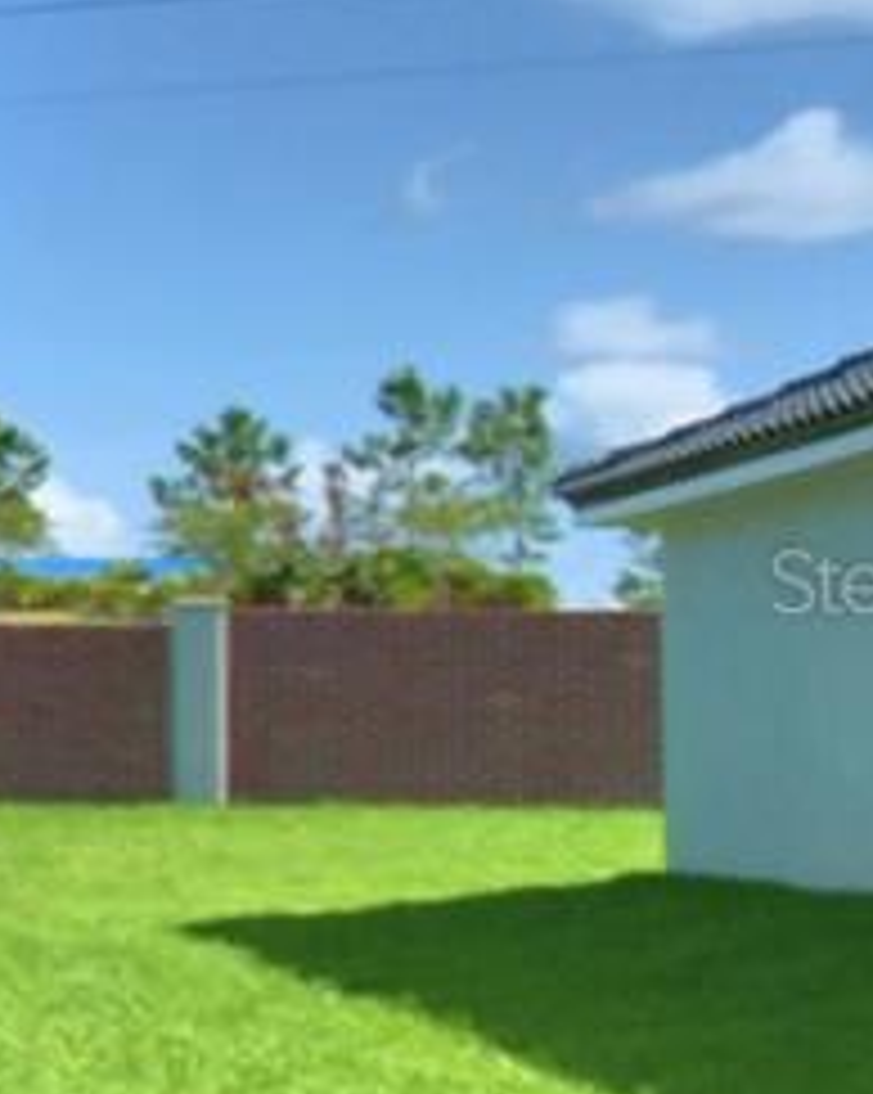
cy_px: 581
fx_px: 3395
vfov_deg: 18.3
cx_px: -2430
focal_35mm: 105
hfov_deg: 8.6
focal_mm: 11.5
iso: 100
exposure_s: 1/1600
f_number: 4.8
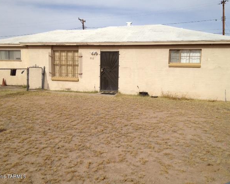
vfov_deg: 40.1
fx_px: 252
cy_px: 91
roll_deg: -0.1
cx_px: 114
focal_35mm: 37
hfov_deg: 49.1
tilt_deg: -11.3
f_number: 2.4
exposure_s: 1/2907
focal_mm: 4.28
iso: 50
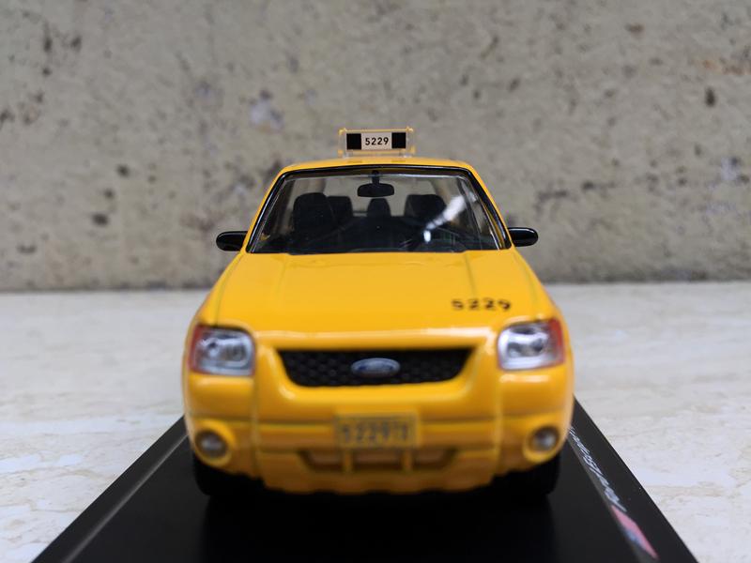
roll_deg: -1.1
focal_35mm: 29
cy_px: 282
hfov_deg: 61.7
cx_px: 376
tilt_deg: -7.3
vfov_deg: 48.2
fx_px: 629
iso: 50
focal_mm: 4.15
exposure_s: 1/100
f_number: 2.2
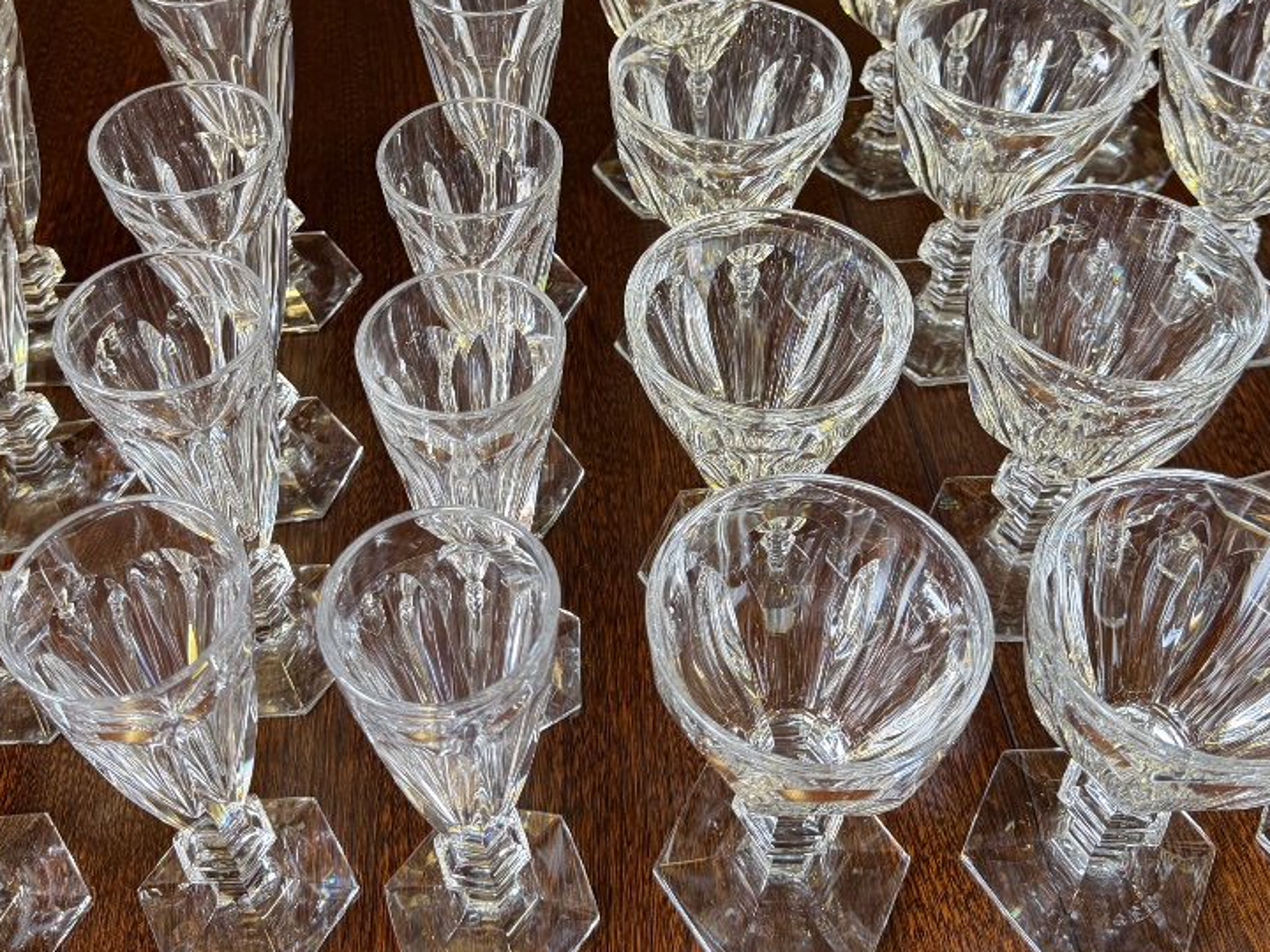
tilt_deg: -45.6
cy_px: 294
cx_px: 619
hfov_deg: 46.8
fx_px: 1468
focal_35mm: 40
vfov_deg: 35.5
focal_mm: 6.76
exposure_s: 1/50
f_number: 1.78
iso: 125
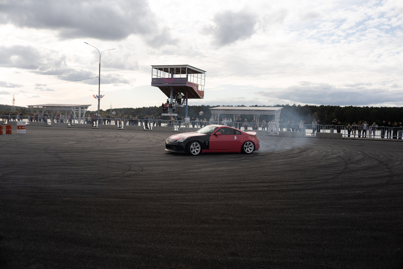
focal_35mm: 35
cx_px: 202
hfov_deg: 54.4
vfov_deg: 37.9
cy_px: 134
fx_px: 392
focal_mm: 35
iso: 100
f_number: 2.2
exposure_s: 1/2500
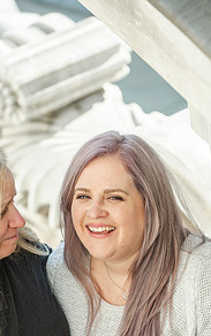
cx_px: 122
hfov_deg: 7.2
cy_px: 251
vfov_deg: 11.5
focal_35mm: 182
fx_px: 1671
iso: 400
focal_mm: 116
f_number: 4
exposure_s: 1/1250
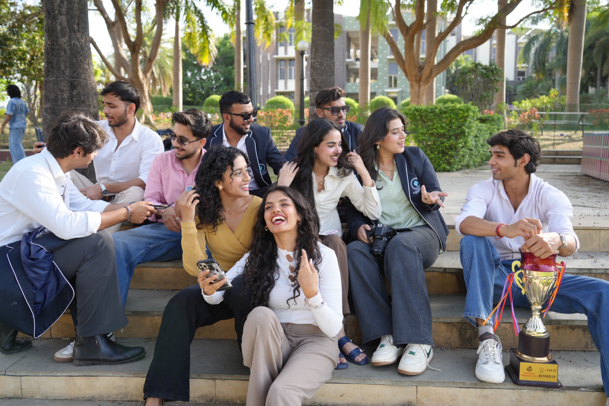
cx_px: 304
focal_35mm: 31
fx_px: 524
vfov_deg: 42.3
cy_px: 203
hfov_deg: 60.3
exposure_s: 1/160
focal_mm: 31
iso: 125
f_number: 4
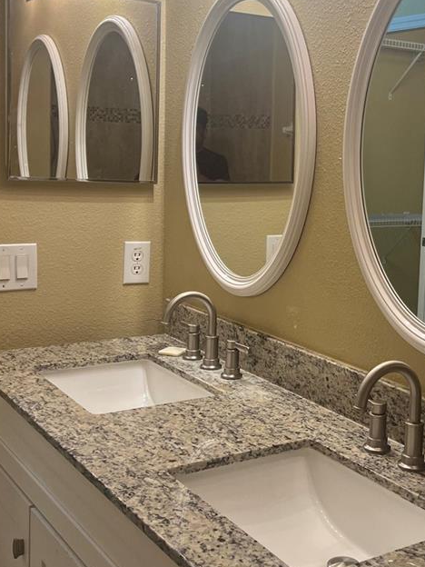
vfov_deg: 38.1
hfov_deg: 28.5
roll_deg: -2.5
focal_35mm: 50
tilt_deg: -5.6
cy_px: 246
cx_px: 339
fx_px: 819
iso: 125
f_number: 1.5
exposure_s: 1/120
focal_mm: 5.7
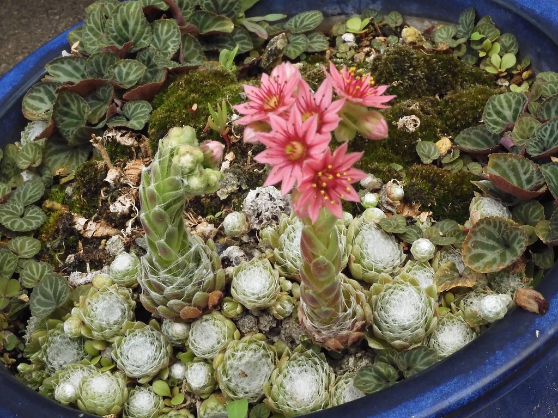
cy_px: 209
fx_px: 1048
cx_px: 279
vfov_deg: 22.6
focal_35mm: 65
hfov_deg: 29.8
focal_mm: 11.6
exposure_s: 1/320
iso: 800
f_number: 8
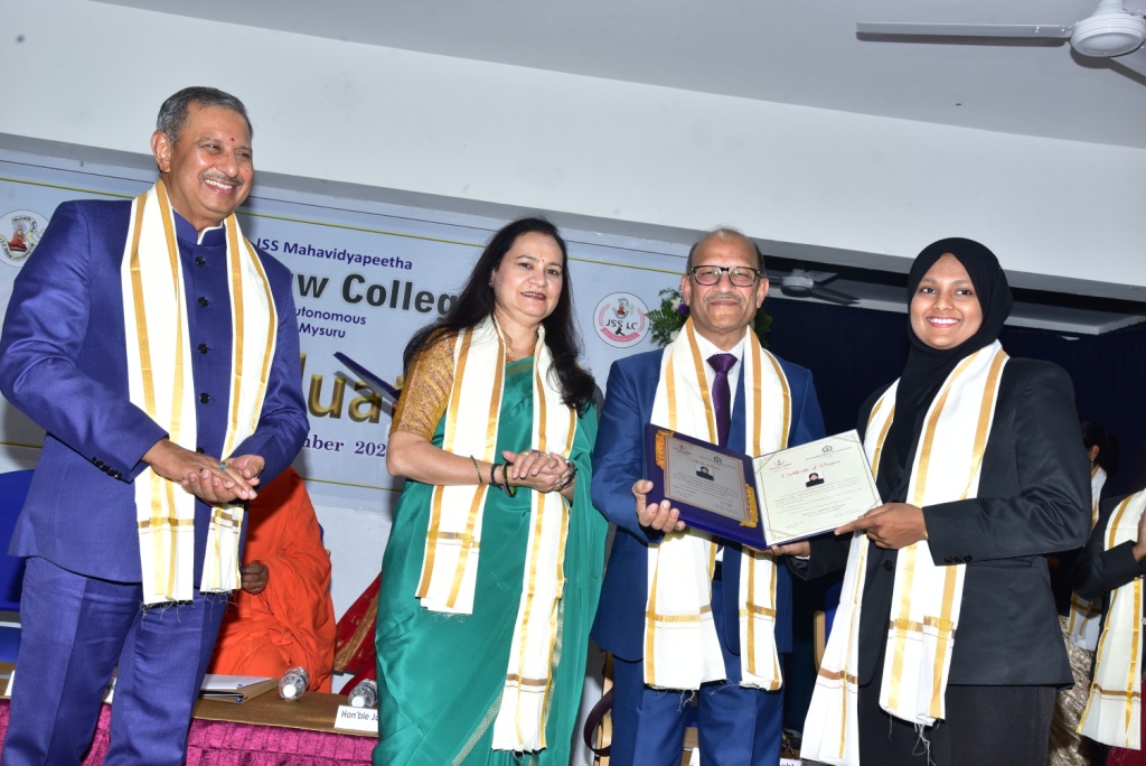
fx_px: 1210
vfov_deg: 35.1
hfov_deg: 50.7
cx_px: 573
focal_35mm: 38
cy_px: 383
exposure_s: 1/160
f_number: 8
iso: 800
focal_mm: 38
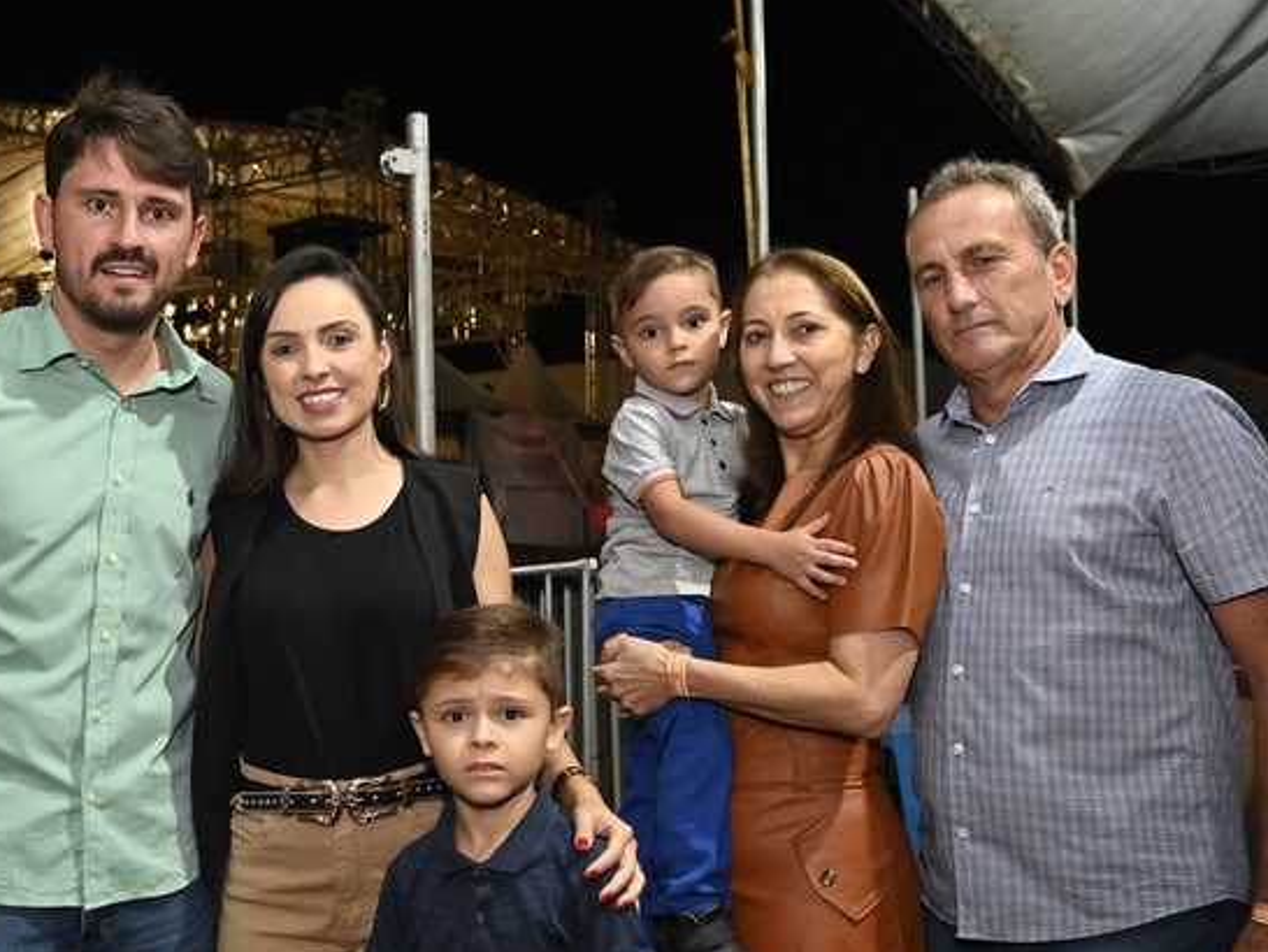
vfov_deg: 37.7
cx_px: 458
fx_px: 1393
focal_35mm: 38
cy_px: 524
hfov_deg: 48.4
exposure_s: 1/60
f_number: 4
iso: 5000
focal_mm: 24
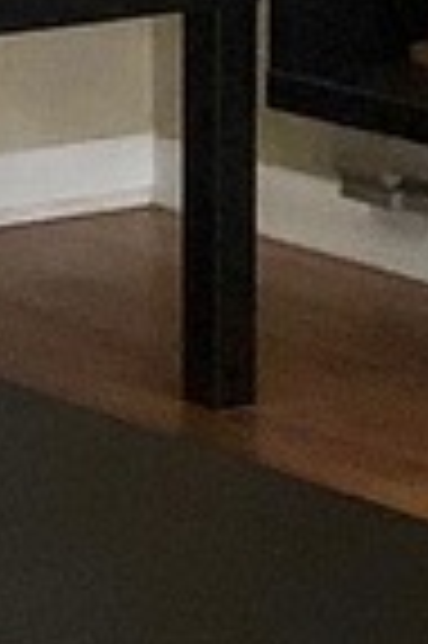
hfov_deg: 4.4
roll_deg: +2.7
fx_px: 5255
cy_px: -185
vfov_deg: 7.0
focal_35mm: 294
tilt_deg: -8.3
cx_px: -1131
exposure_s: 1/15
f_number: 1.8
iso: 50
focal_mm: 4
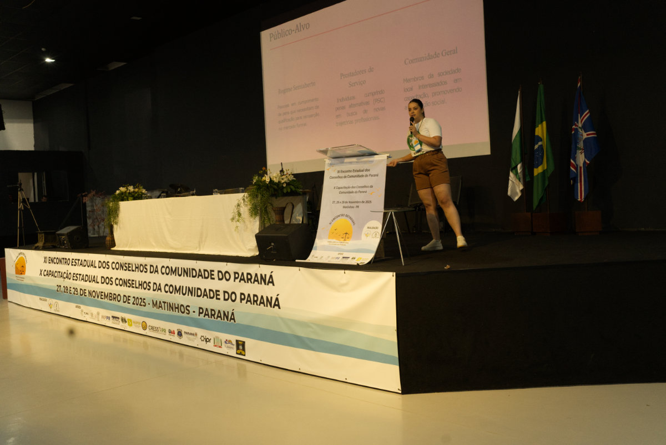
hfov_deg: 54.4
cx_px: 333
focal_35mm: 35
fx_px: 648
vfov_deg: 37.9
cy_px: 222
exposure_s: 1/100
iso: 5000
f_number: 5.6
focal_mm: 35
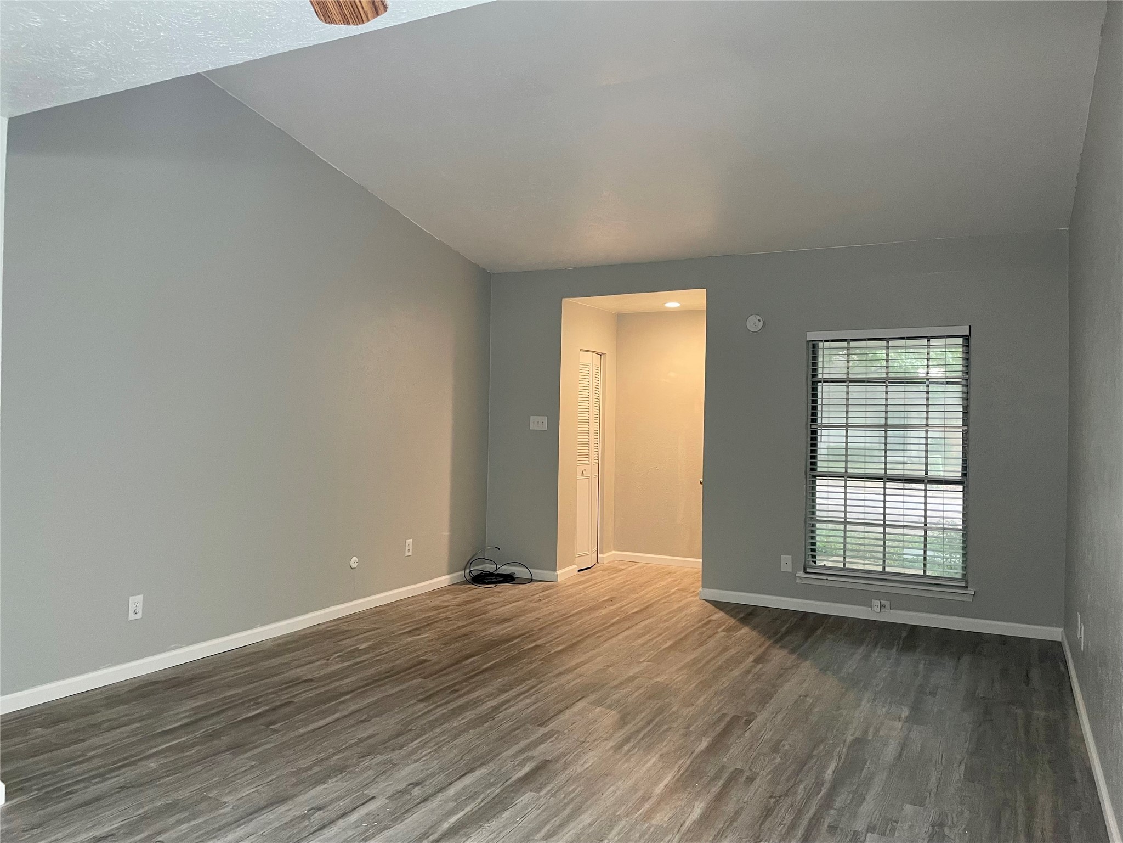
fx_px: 843
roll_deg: -0.9
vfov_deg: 53.1
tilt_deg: +0.0
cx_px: 562
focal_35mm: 26
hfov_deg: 67.3
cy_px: 422
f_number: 1.6
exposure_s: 1/60
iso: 125
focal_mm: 4.2
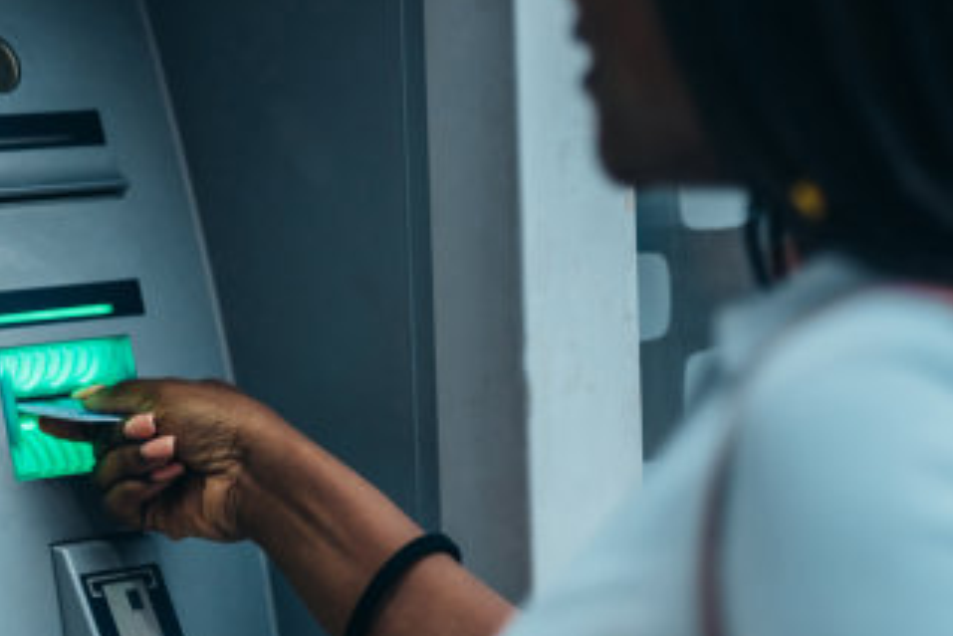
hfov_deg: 12.6
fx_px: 4317
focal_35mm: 163
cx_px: 481
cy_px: 288
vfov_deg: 8.4
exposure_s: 1/1000
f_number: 1.8
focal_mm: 85
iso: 250
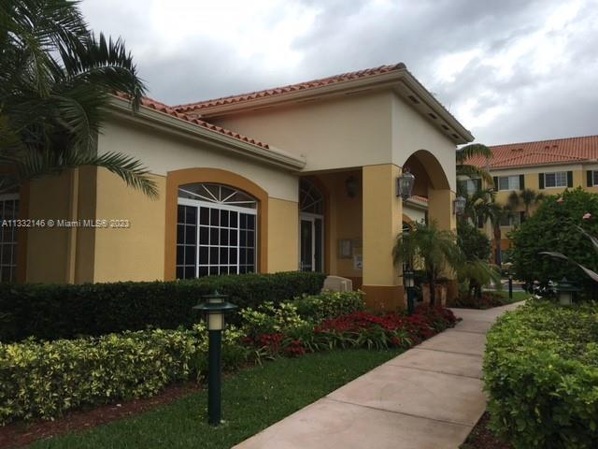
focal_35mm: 29
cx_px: 299
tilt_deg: +4.6
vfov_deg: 48.2
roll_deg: -0.8
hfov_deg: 61.7
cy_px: 224
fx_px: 501
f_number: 2.2
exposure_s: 1/864
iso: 25
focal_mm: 4.15
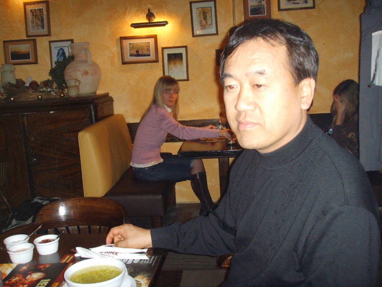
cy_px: 144
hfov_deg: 47.9
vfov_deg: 36.8
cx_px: 191
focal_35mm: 39
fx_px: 430
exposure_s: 1/45
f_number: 3.5
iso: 174
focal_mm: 6.6
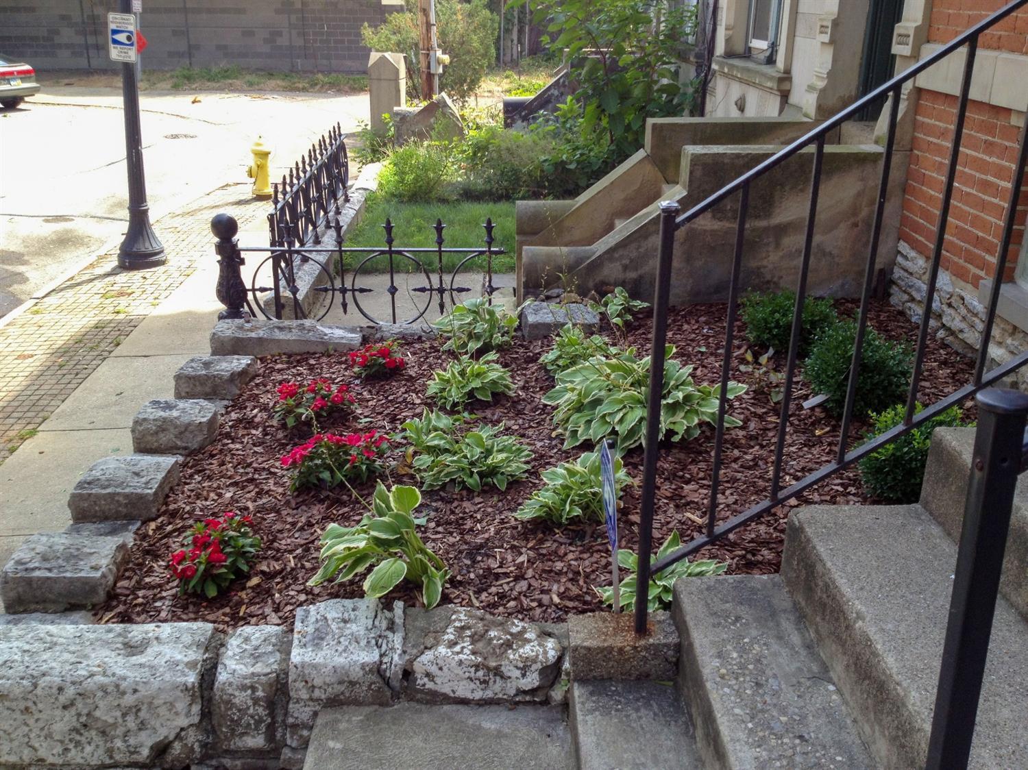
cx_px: 514
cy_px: 385
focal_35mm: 35
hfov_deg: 52.6
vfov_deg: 40.7
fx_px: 1039
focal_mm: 4.28
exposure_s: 1/314
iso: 50
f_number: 2.4
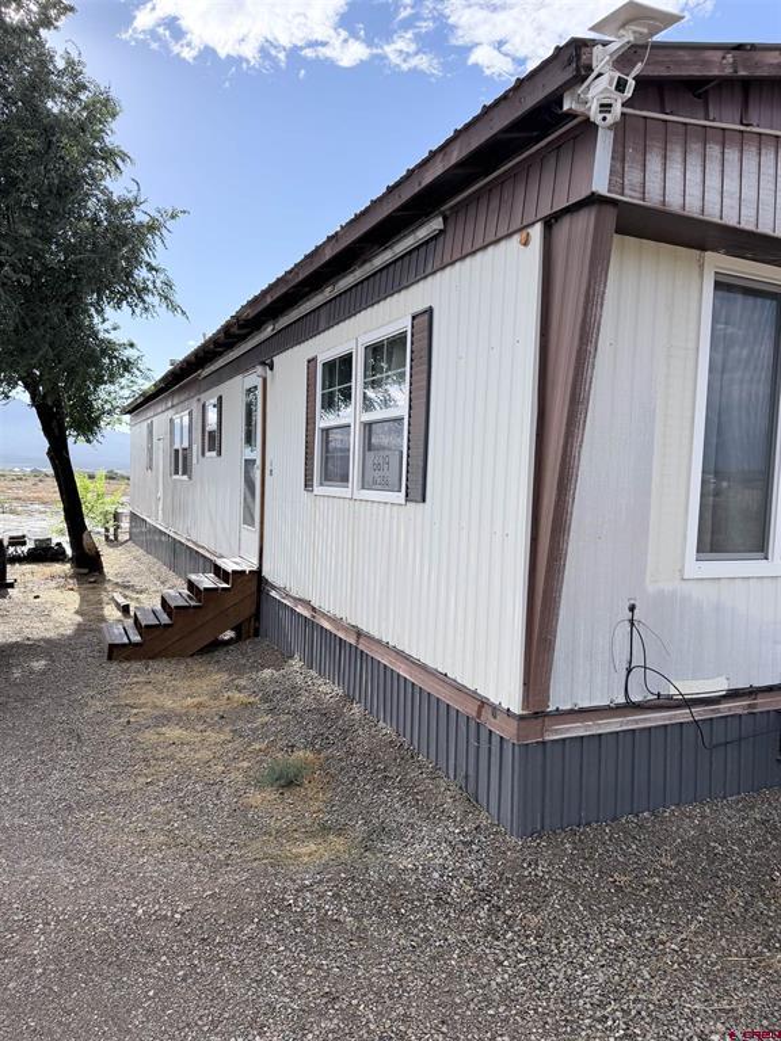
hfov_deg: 56.8
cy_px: 520
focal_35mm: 24
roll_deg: -2.6
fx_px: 722
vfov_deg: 71.6
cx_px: 390
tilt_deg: -3.7
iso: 100
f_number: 1.78
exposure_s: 1/3953
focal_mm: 6.76
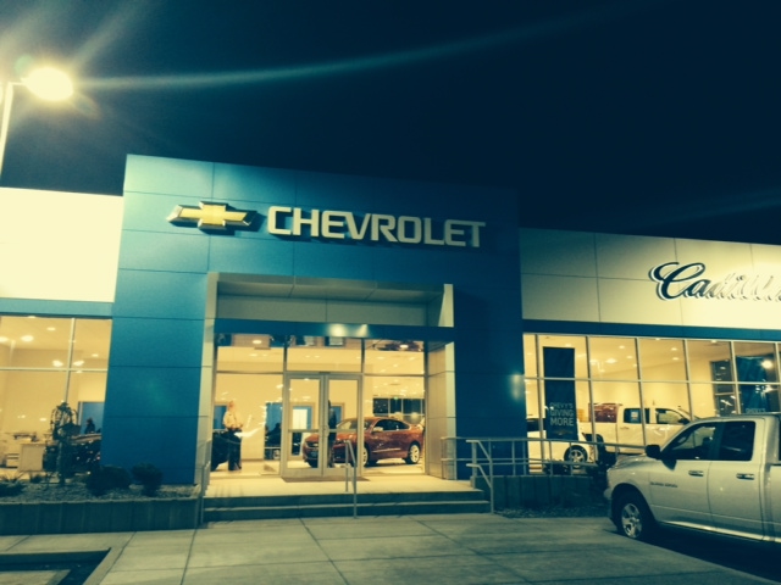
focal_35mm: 30
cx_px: 390
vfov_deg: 46.8
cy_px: 292
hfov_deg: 60.0
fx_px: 677
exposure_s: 1/30
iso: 200
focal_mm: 4.12
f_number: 2.2
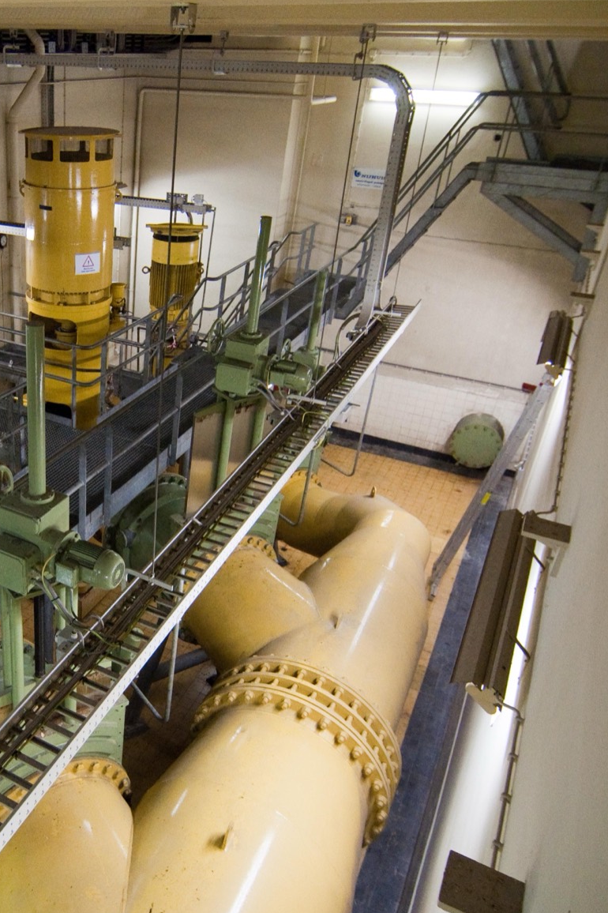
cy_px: 470
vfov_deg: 65.5
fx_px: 710
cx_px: 80
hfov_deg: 43.1
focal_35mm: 28
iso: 1400
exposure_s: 1/80
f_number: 4
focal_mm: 12
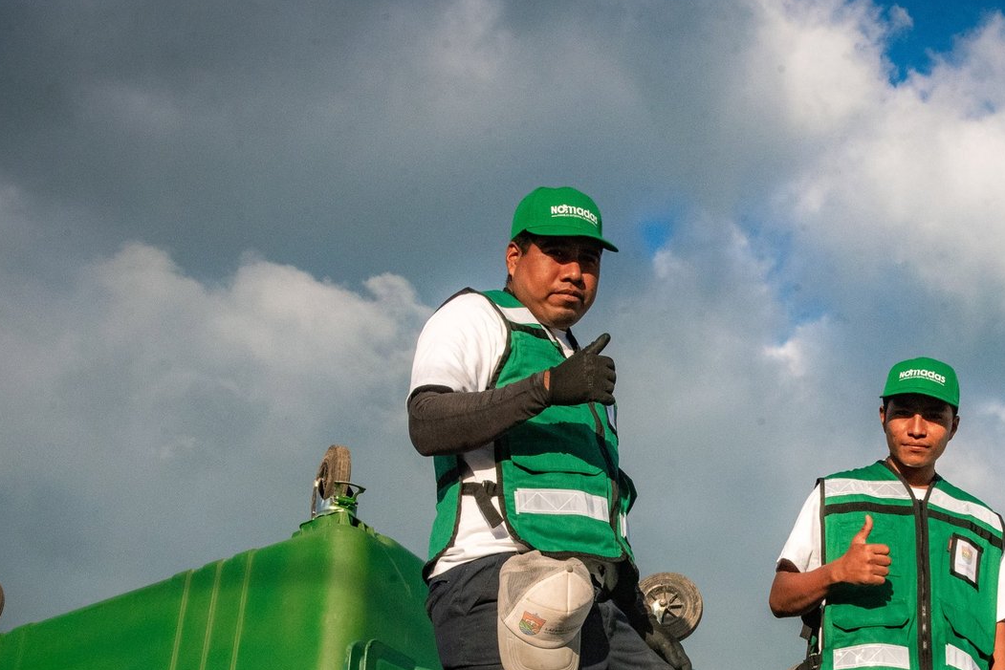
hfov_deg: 24.0
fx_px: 2345
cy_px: 588
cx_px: 710
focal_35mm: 84
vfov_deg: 16.1
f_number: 16
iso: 2500
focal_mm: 46
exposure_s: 1/1600
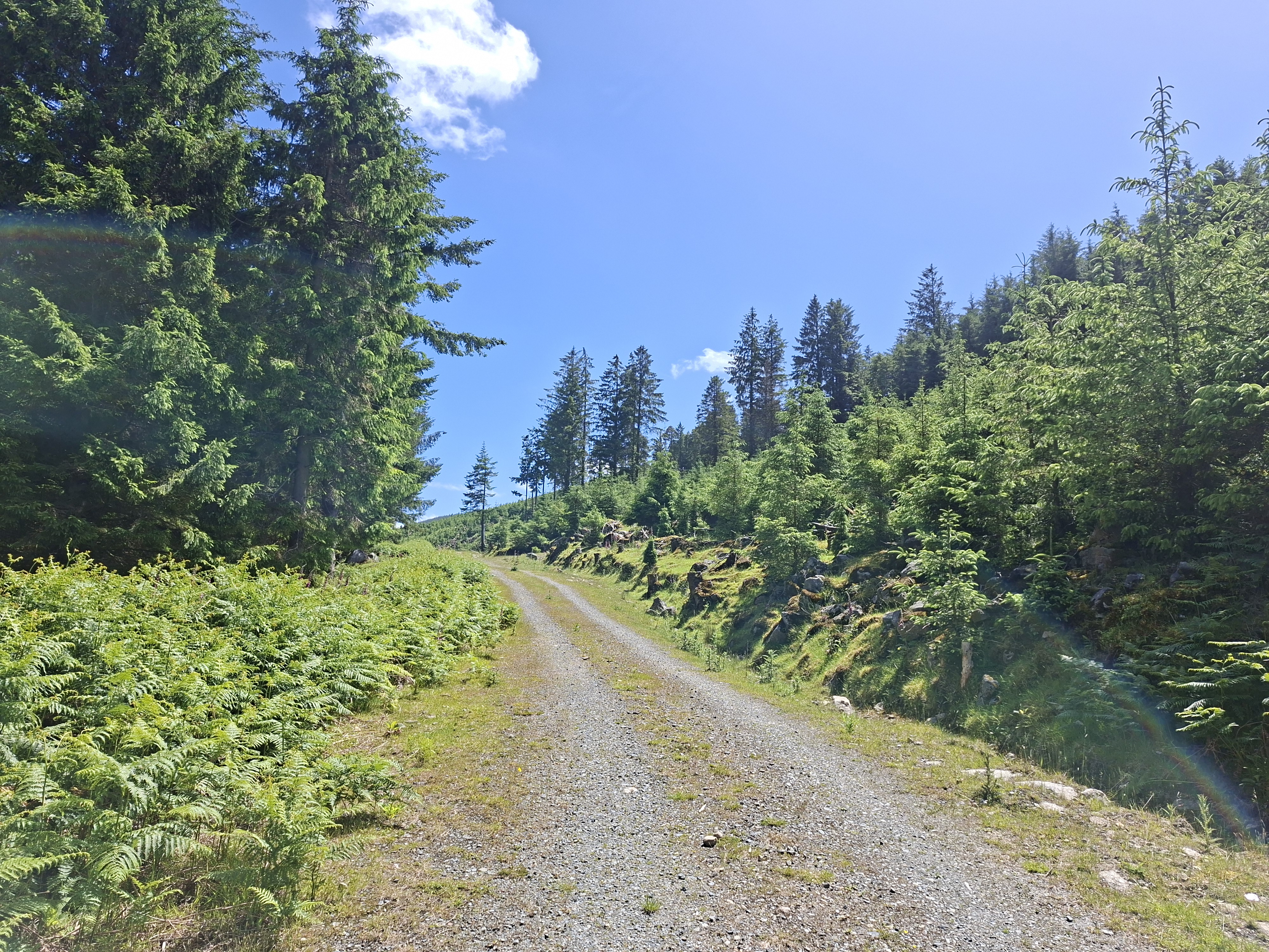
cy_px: 476
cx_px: 634
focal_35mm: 23
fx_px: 843
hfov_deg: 73.9
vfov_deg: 58.9
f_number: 1.8
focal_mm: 5.54
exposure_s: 1/1675
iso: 50
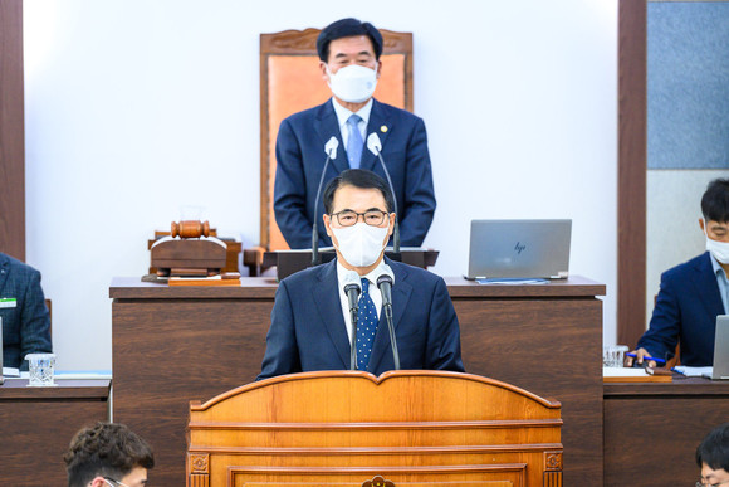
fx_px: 4051
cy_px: 244
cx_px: 364
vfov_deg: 6.9
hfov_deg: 10.3
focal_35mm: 200
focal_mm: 200
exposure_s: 1/250
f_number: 3.5
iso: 2000
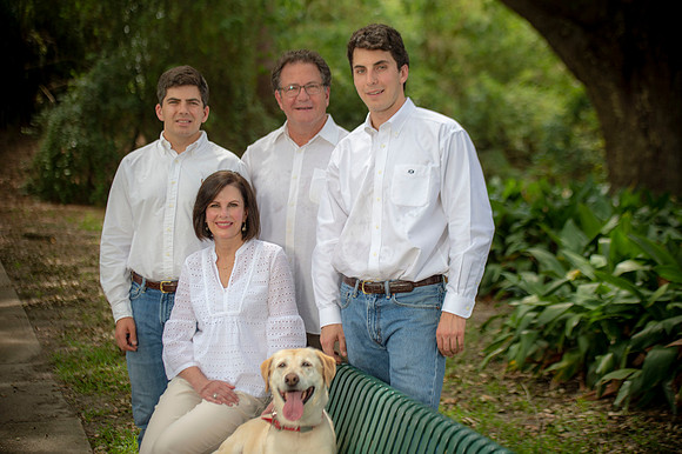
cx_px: 341
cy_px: 227
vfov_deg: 19.4
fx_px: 1325
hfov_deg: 28.9
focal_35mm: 70
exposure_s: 1/125
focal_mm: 70
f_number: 3.2
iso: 100
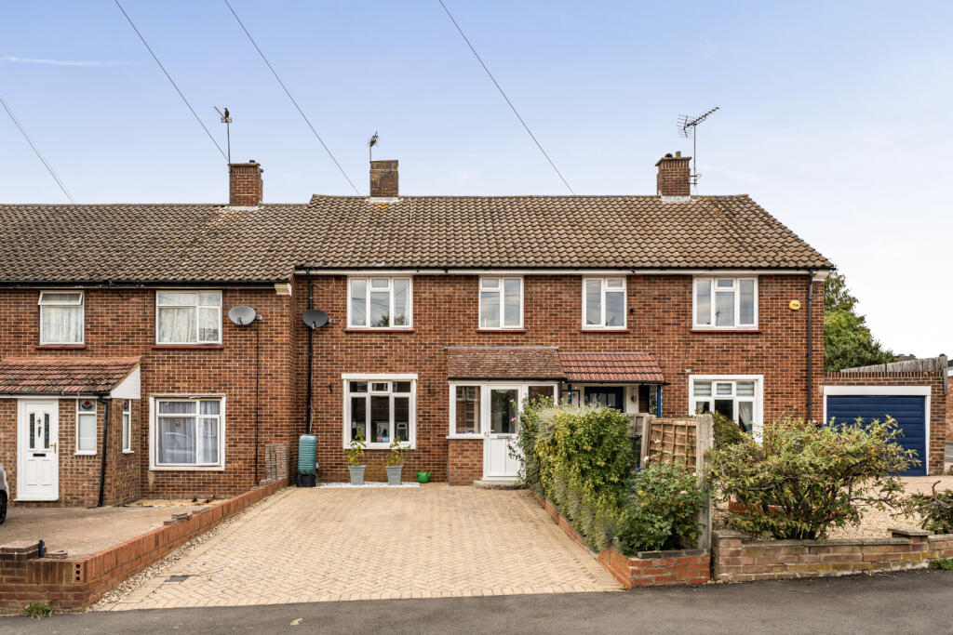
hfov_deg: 78.6
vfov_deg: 57.2
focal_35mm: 22
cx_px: 476
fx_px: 582
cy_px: 318
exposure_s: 1/100
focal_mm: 15
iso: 400
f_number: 8
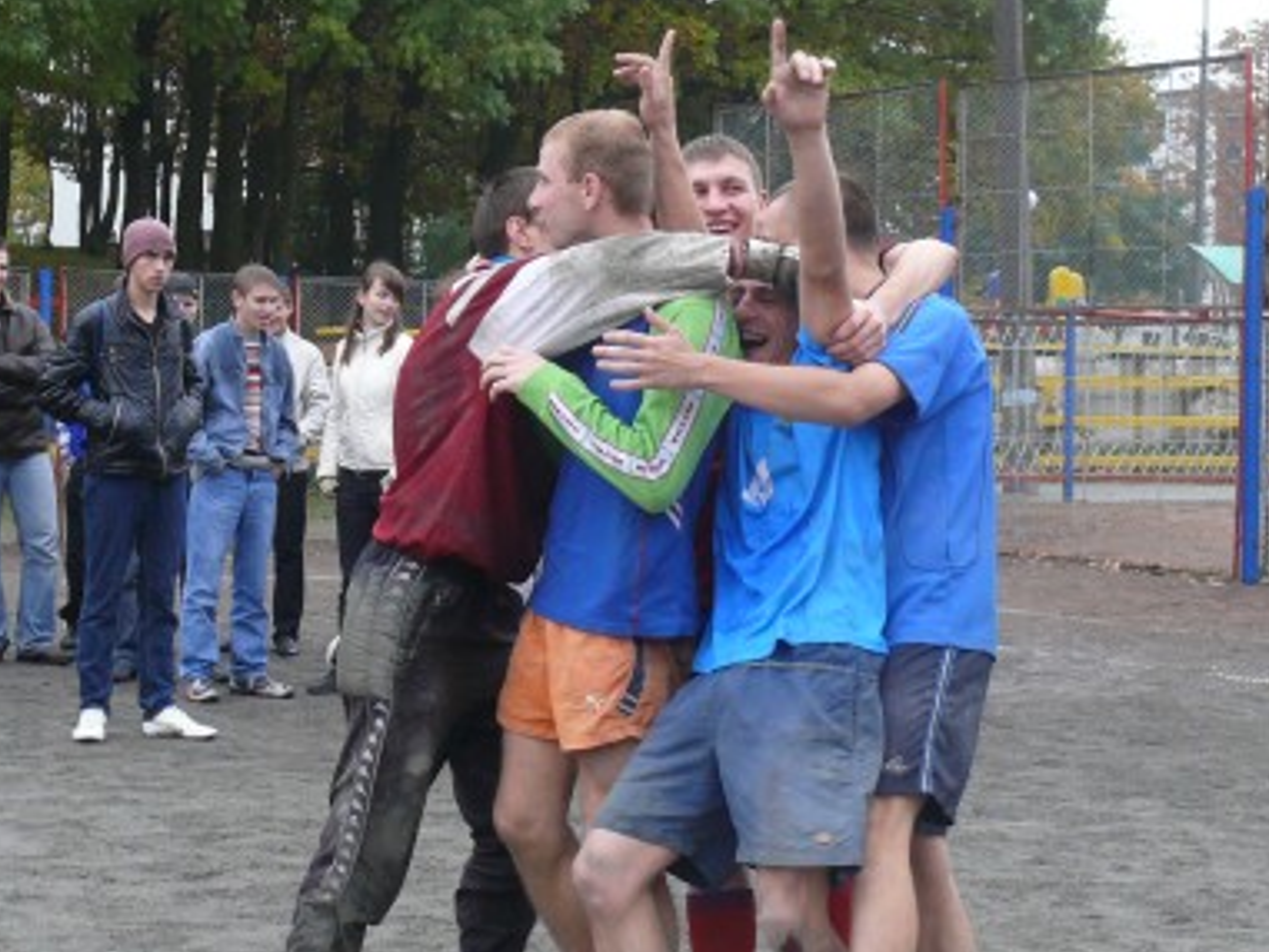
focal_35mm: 89
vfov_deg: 16.6
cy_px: 449
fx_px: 3264
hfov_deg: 22.0
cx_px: 586
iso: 200
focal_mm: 9.4
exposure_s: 1/125
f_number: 3.2
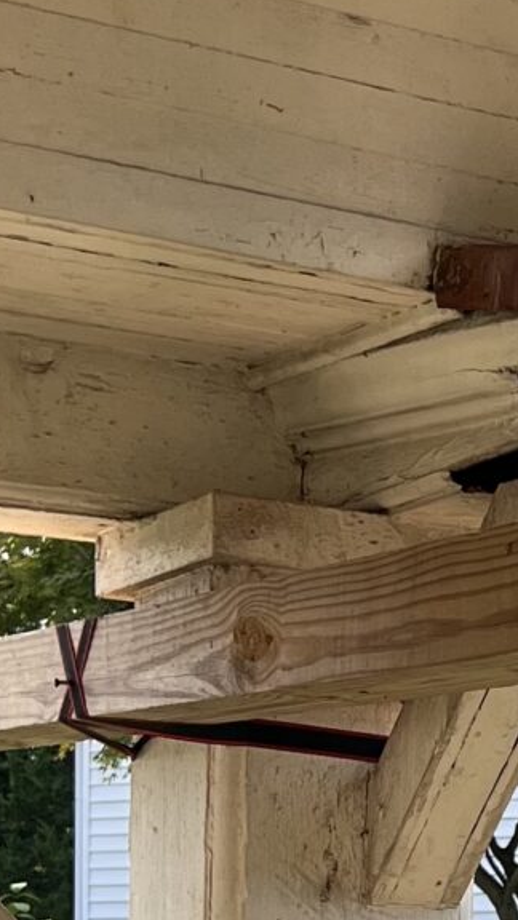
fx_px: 3077
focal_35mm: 126
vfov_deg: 16.6
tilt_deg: +0.3
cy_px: 949
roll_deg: +0.0
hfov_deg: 9.1
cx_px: 1006
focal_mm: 5.7
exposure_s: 1/932
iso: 50
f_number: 1.5
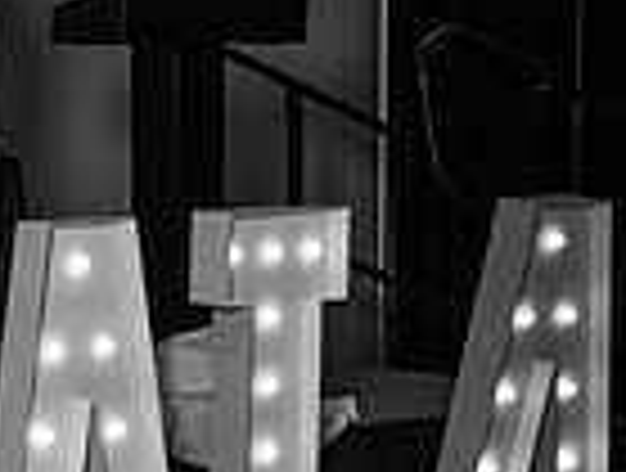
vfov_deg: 12.6
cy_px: 347
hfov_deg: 13.9
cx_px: -654
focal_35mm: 118
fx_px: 2139
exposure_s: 1/200
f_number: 2.8
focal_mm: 26
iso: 400
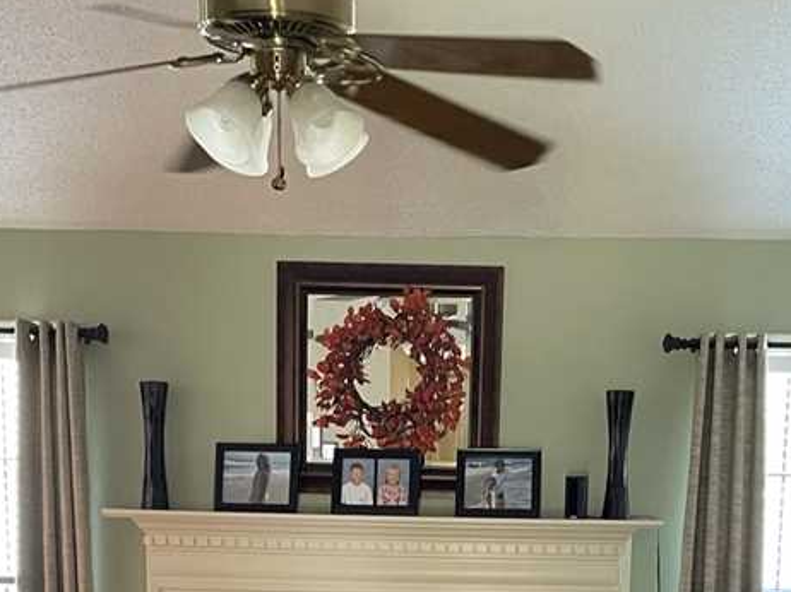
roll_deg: -0.5
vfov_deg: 18.9
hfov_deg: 27.0
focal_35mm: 72
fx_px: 1644
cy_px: 774
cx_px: 454
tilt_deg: -9.4
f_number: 1.6
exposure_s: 1/60
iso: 250
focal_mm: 4.2
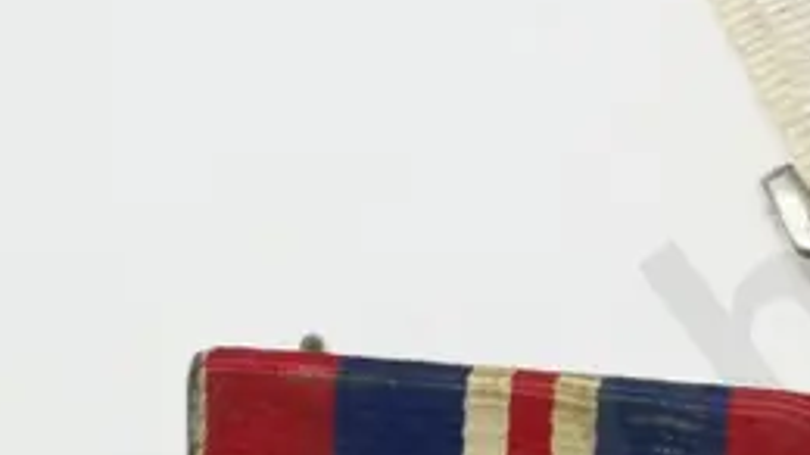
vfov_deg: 4.4
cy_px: -47
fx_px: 5904
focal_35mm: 275
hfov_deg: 7.7
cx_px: 1308
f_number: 6.3
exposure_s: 1/160
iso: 3200
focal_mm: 32
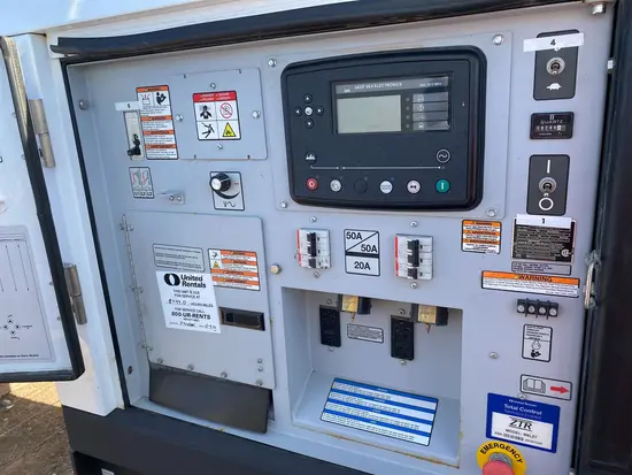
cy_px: 238
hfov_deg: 67.3
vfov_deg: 53.1
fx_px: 475
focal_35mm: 26
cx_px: 316
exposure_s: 1/519
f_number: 1.8
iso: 32
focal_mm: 4.25
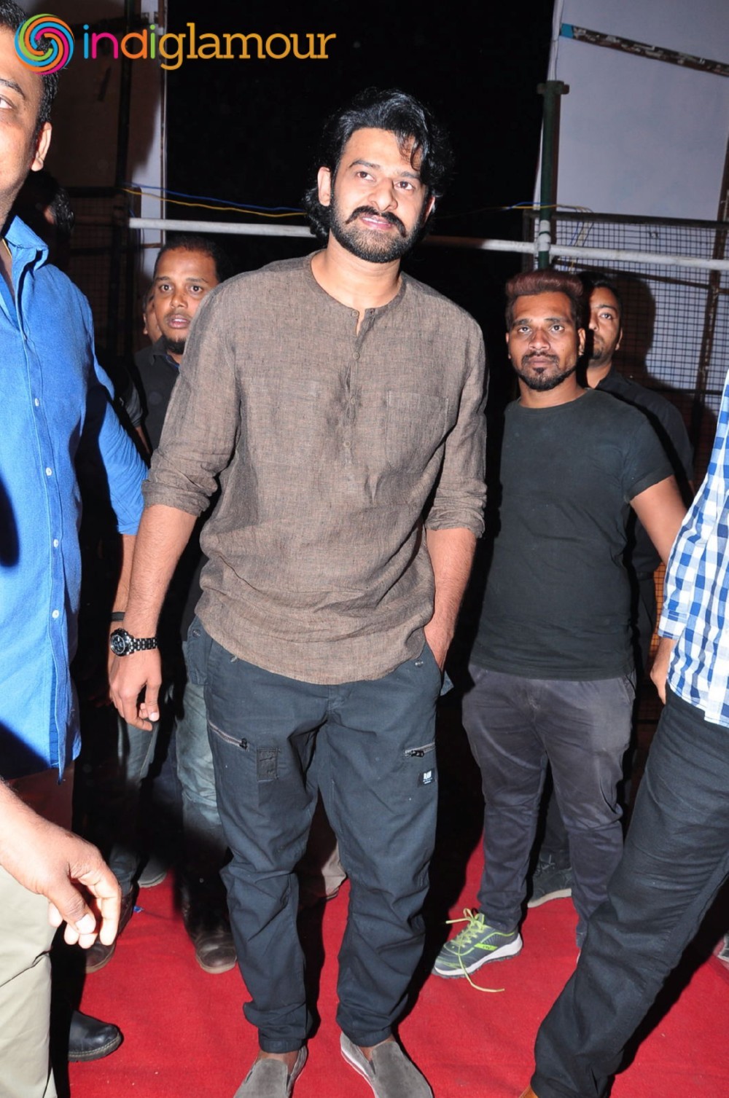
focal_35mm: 27
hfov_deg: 47.8
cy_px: 549
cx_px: 364
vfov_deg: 67.5
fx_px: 823
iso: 400
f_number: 8
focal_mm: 18
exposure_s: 1/125
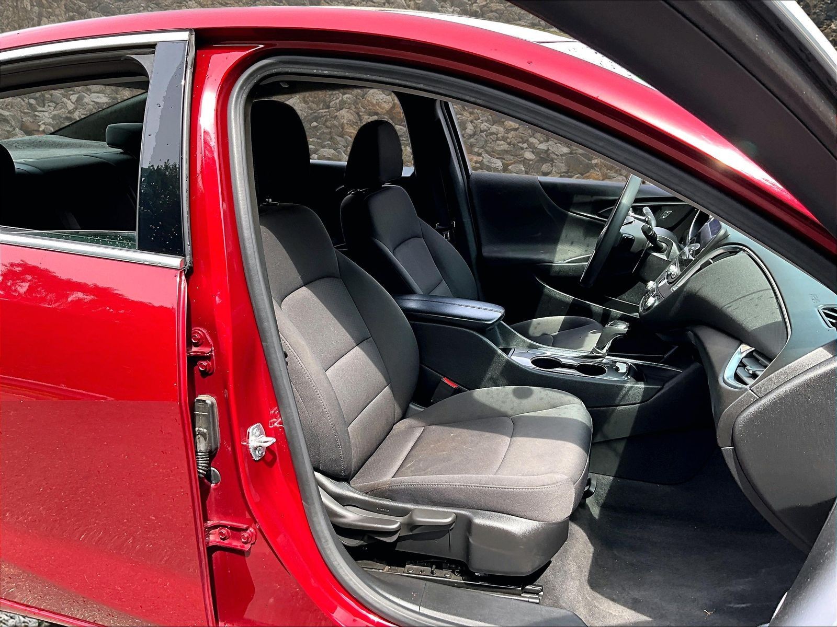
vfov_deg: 48.2
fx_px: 701
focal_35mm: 29
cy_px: 314
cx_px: 418
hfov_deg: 61.7
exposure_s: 1/122
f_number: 1.8
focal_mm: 3
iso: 20
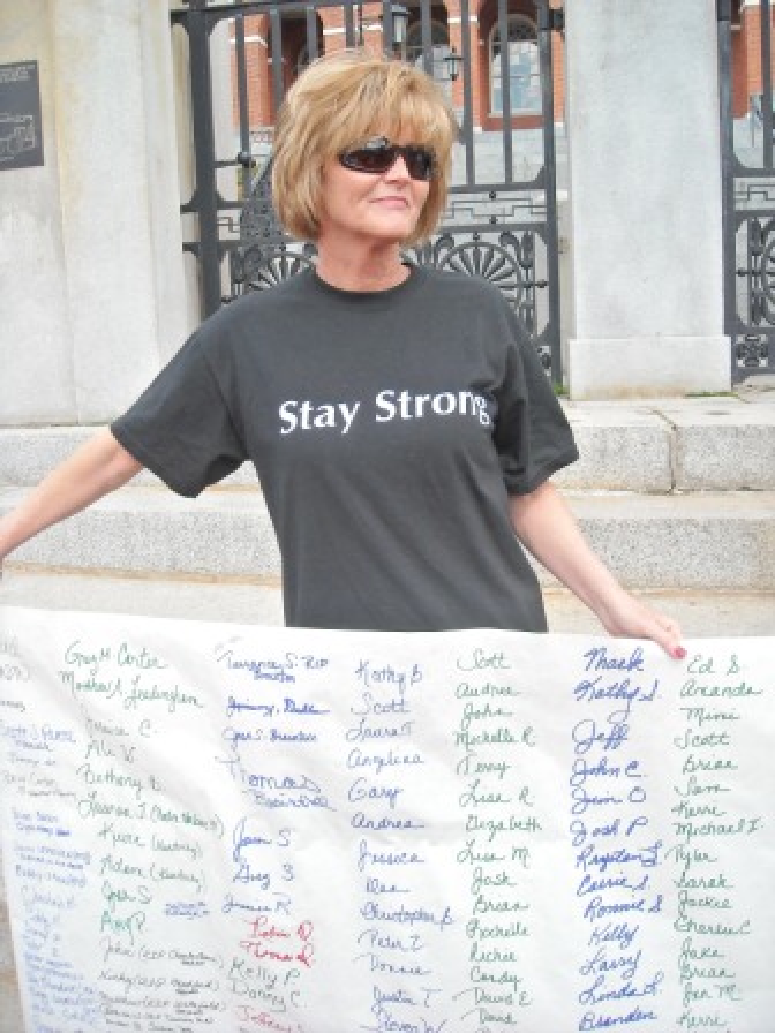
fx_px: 1045
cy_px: 516
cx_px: 388
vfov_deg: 52.6
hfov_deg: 40.7
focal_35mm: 35
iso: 64
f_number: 2.8
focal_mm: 5.7
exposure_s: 1/272
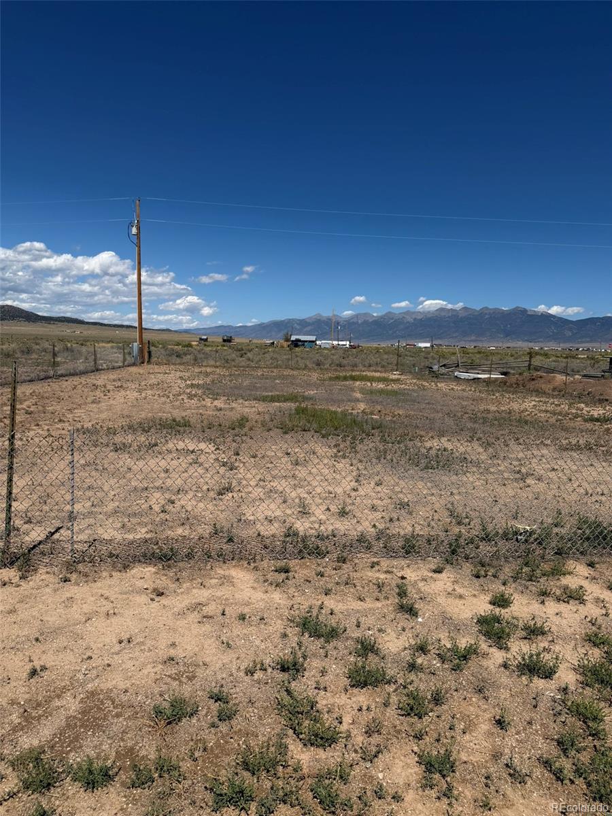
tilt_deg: -6.0
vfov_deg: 71.6
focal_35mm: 24
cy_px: 408
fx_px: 566
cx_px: 306
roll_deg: -2.1
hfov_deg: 56.8
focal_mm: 6.76
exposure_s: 1/9091
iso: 80
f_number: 1.78
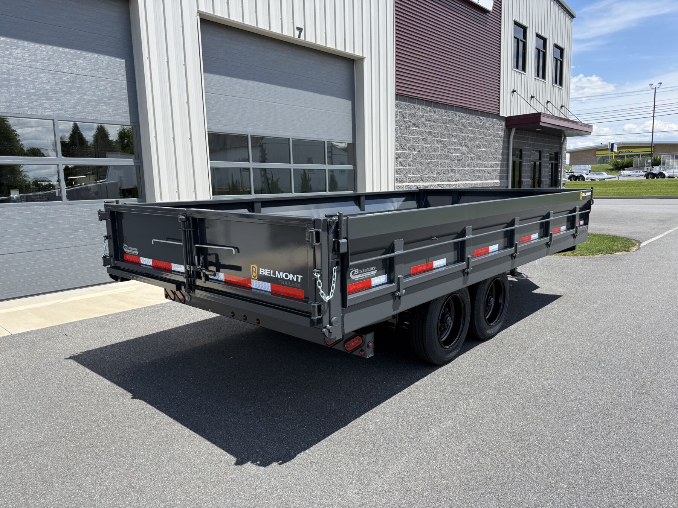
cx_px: 339
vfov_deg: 56.8
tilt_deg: -8.1
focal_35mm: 24
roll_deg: +1.3
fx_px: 470
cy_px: 254
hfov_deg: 71.6
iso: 80
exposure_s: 1/2053
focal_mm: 6.76
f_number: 1.78
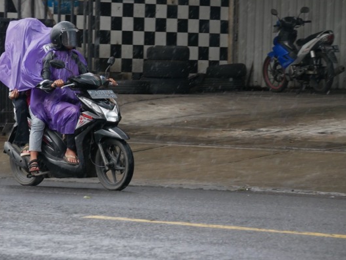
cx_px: 148
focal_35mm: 252
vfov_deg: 5.9
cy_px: 116
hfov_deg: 7.9
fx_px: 2519
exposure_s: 1/500
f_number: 6.3
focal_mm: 108
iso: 800
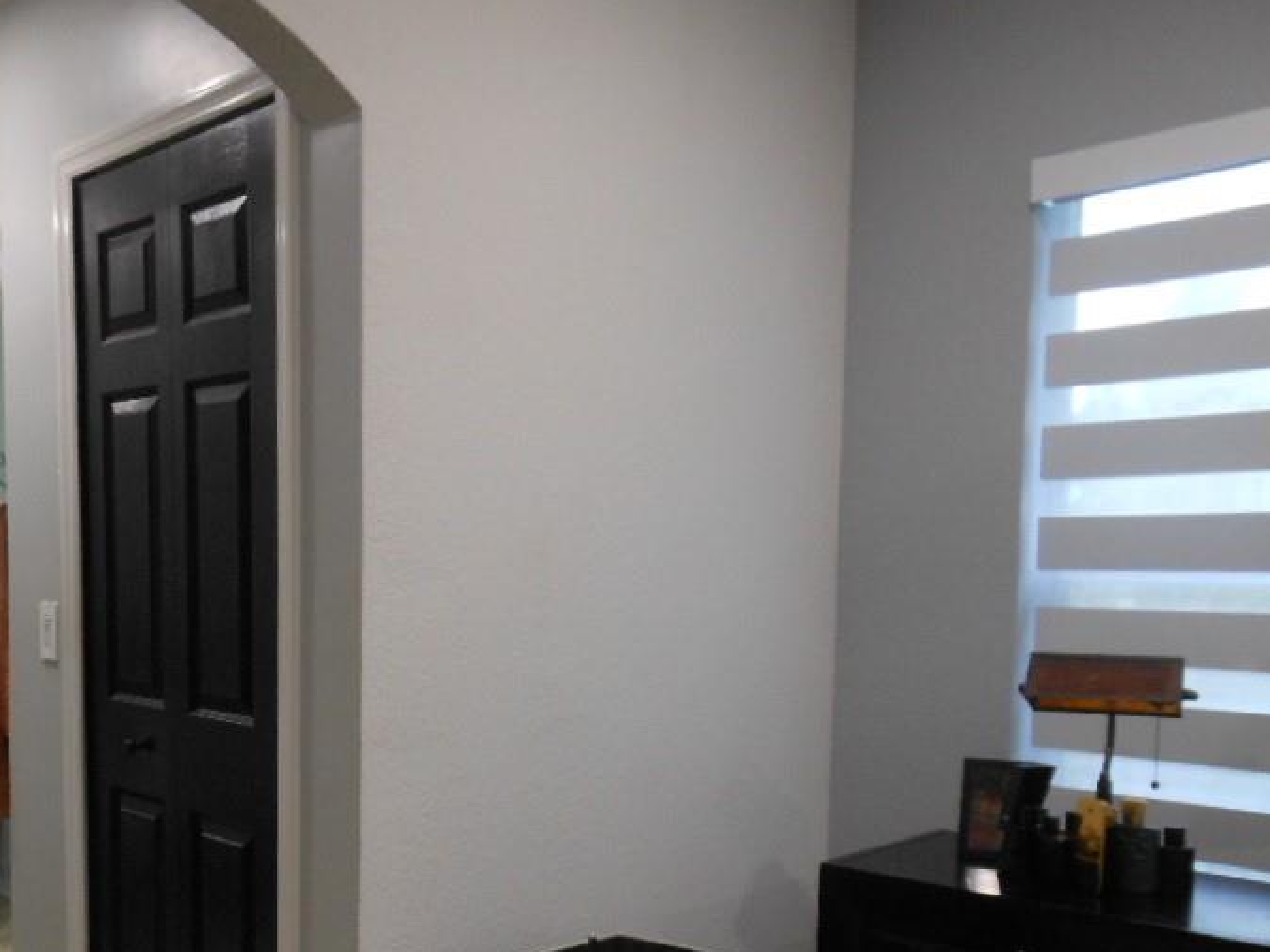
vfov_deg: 37.5
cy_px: 598
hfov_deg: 48.0
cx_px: 407
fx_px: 1394
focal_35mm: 38
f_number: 3.2
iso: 250
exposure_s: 1/30
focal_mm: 4.5
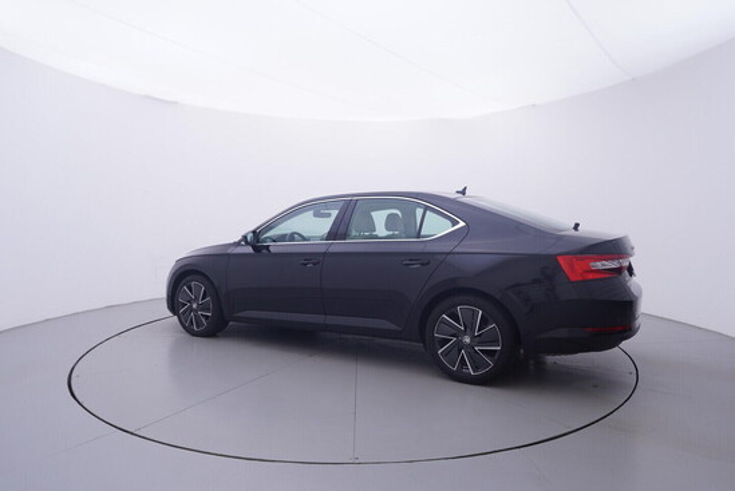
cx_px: 368
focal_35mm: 22
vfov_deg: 56.2
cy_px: 246
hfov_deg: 77.3
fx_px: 460
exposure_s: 1/80
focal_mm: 15
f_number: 5
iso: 200
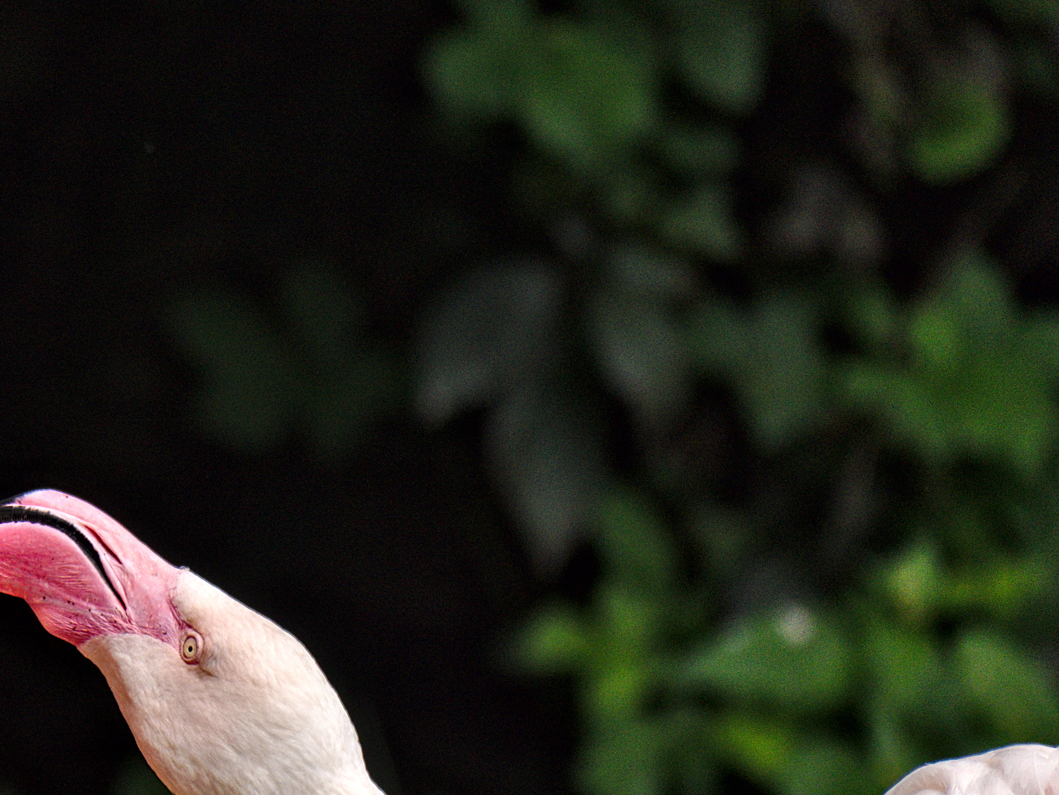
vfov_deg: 1.2
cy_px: 618
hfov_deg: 1.6
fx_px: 37396
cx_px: 147
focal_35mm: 1222
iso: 800
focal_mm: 300
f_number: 5.6
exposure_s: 1/640
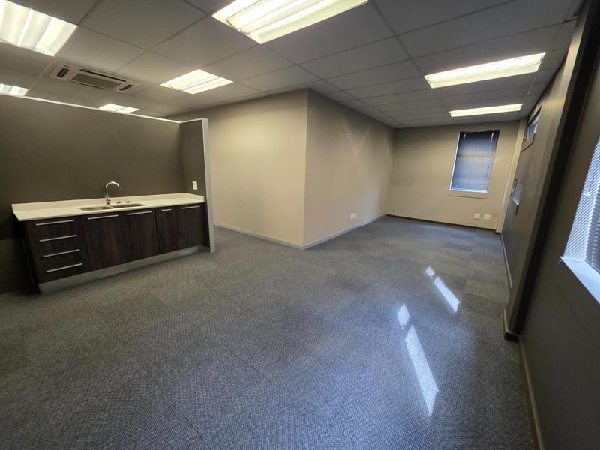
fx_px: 225
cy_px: 225
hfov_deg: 106.2
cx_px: 300
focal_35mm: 13
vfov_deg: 89.9
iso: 320
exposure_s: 1/50
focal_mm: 2.2
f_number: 1.9
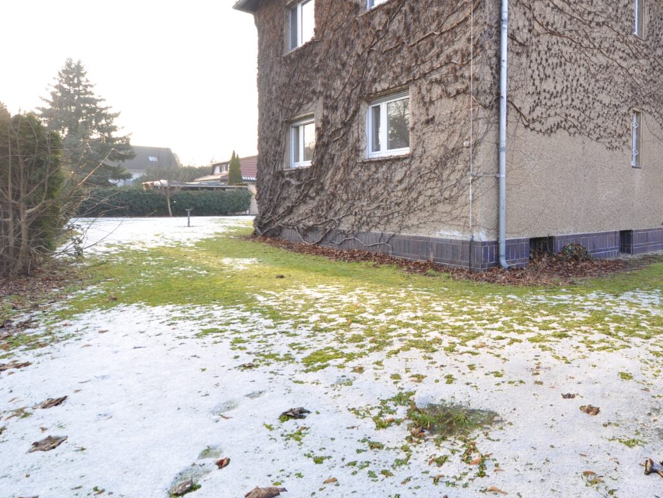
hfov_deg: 71.2
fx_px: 441
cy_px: 205
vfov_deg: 58.5
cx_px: 454
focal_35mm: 23
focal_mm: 10
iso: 200
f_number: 5.6
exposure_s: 1/100
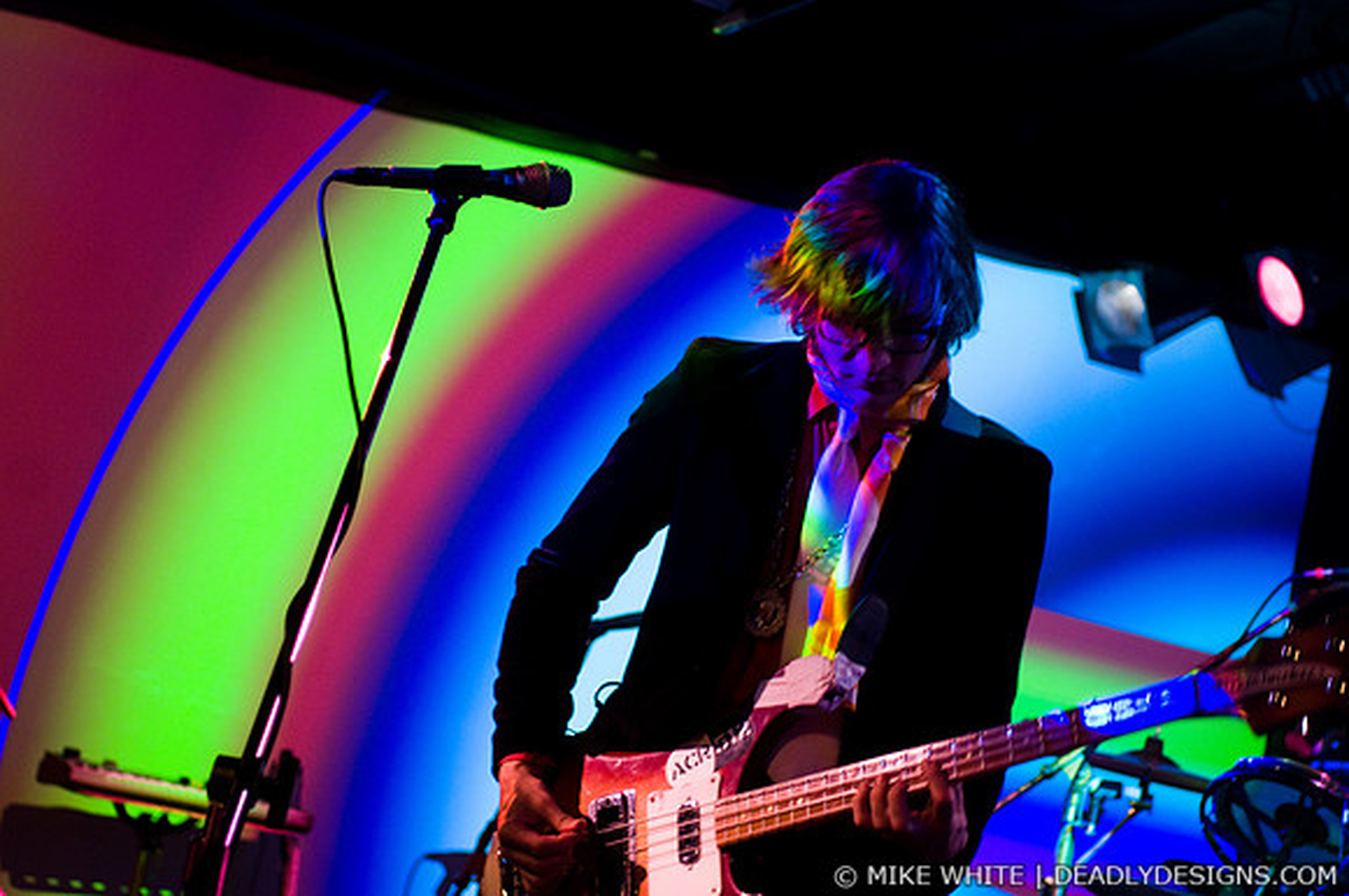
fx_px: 2919
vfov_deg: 17.4
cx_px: 674
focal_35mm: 78
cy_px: 448
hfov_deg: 26.0
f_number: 2.8
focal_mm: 52
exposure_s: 1/80
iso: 1000
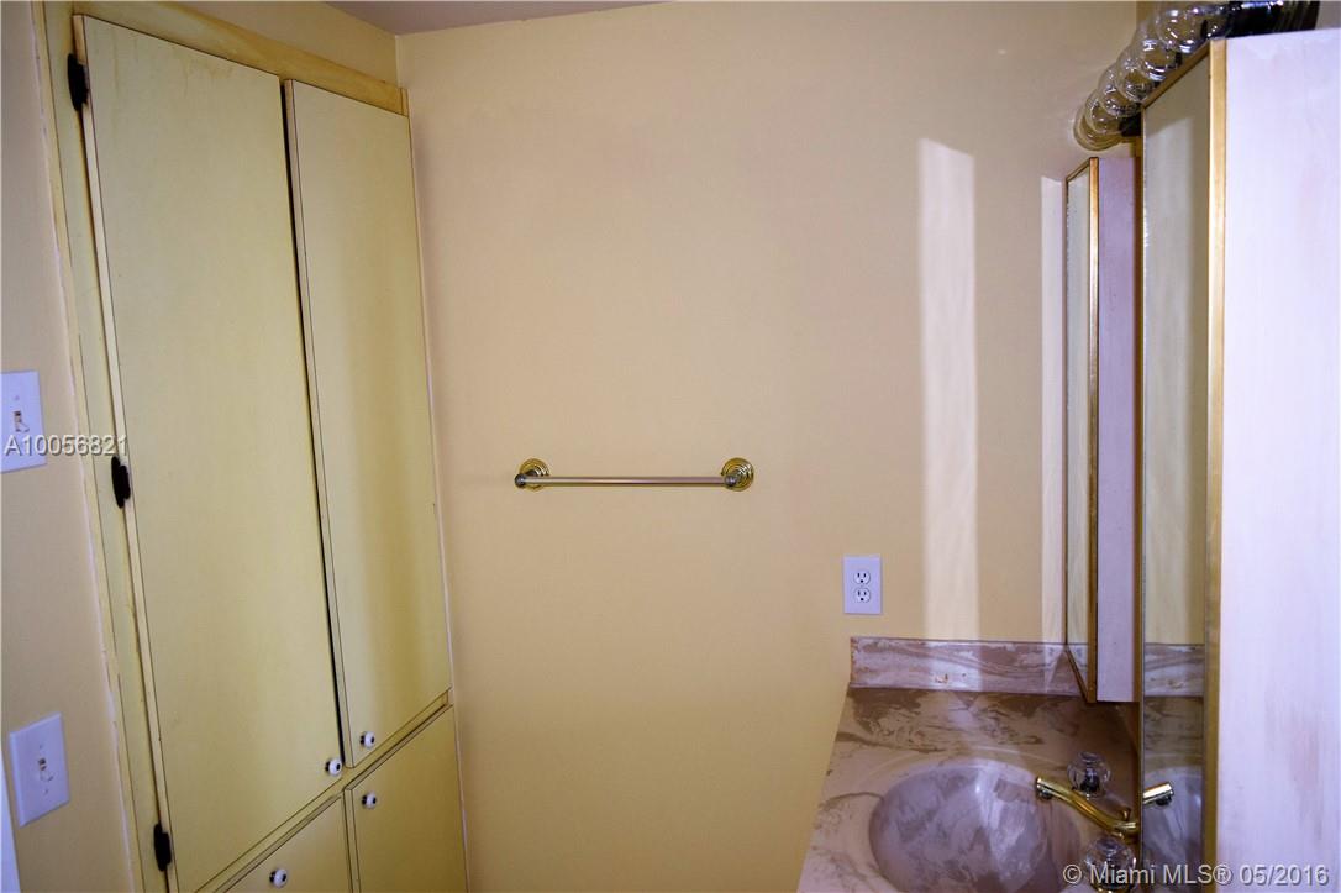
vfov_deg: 47.9
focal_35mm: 27
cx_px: 670
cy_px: 446
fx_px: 1005
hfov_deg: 67.4
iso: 800
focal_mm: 18
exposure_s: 1/80
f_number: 4.5
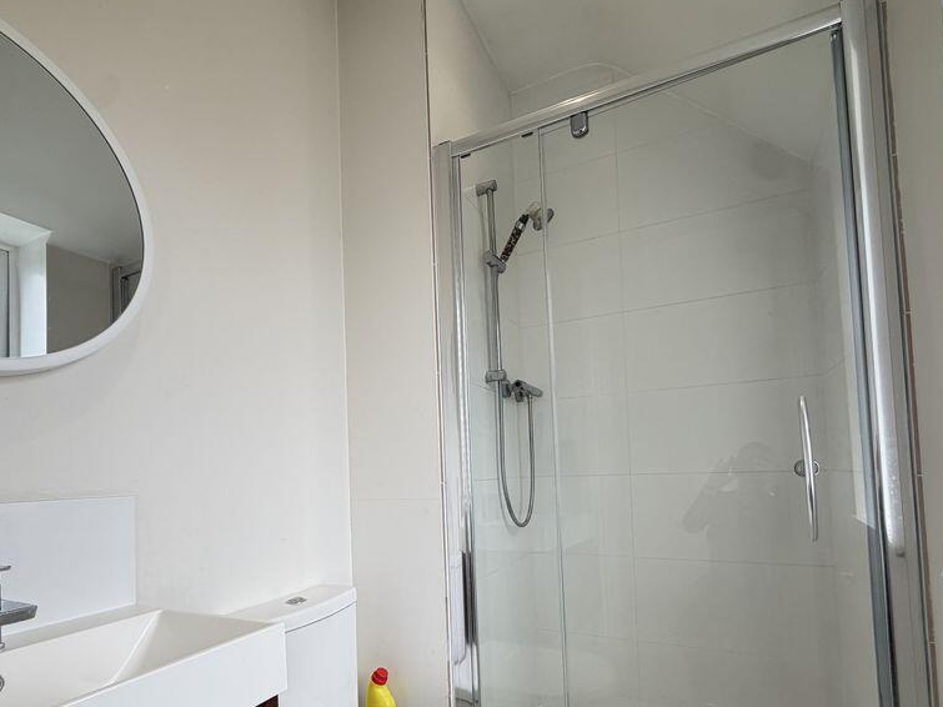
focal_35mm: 19
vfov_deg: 67.5
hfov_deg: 84.7
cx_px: 458
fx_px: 518
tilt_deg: +3.3
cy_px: 447
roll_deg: +2.1
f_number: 2.2
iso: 100
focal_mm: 2.22
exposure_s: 1/100
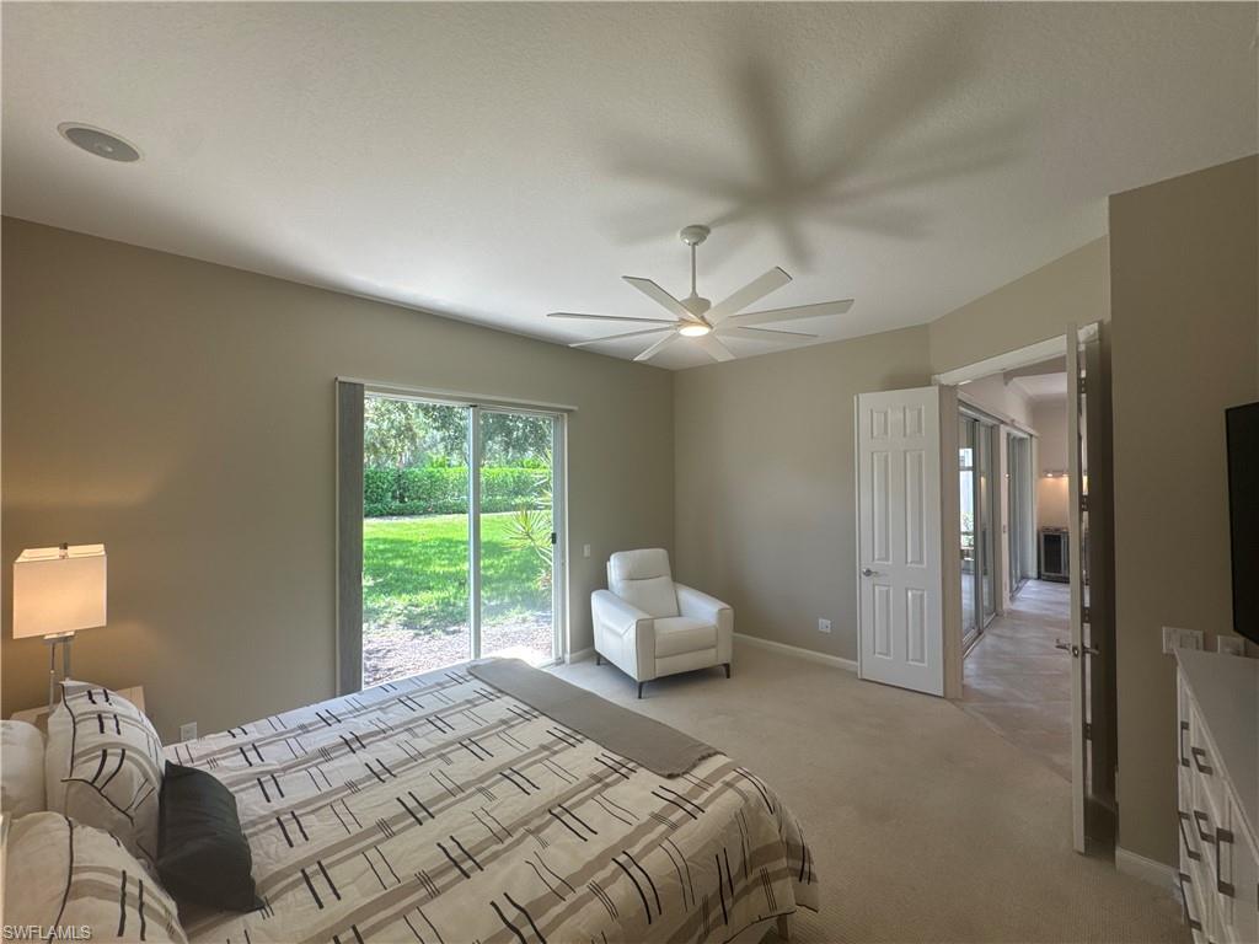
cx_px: 630
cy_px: 472
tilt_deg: +0.6
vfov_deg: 85.7
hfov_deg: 102.1
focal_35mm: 14
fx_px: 509
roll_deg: +1.1
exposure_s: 1/120
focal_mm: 2.22
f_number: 2.2
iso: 40
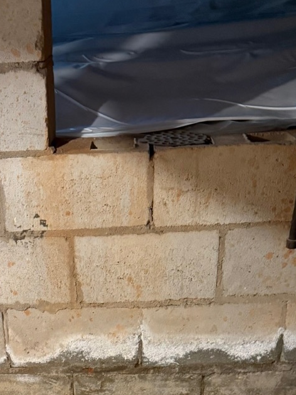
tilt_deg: -33.9
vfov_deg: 28.1
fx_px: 696
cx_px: 58
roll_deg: +9.1
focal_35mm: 61
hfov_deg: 23.6
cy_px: 461
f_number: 1.78
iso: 640
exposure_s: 1/60
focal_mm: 6.76
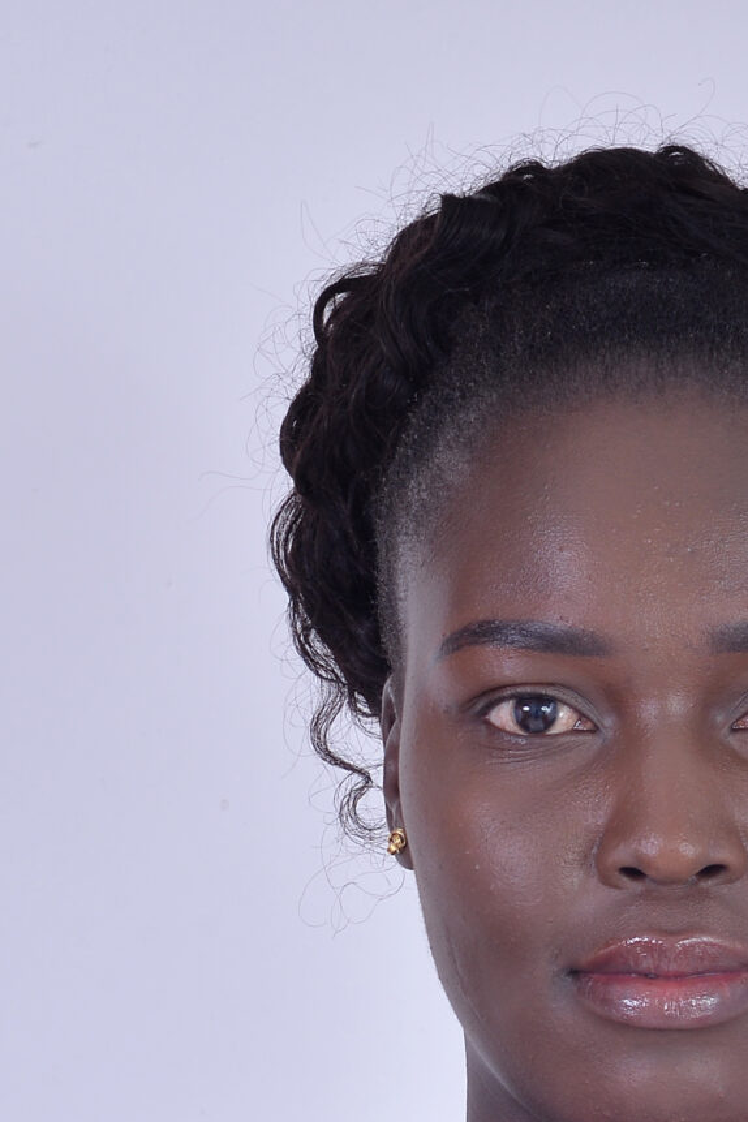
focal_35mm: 119
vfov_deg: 16.7
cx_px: 661
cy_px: 1208
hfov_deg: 11.4
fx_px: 3709
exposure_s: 1/160
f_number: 14
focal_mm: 50
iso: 100
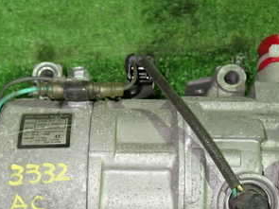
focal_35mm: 61
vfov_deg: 23.5
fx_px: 491
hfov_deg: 31.6
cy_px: 182
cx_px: 105
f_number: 2.3
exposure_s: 1/30
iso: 500
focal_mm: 5.4
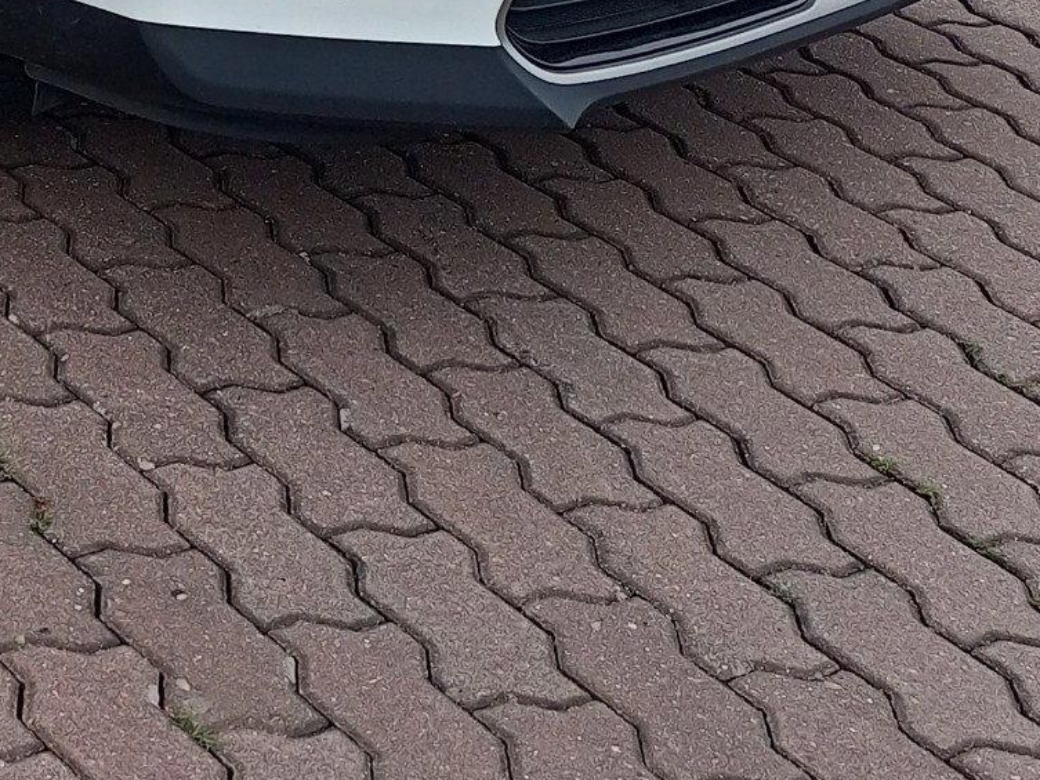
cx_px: -315
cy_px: -146
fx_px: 2554
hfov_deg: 20.9
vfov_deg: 16.7
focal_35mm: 85
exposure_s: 1/1091
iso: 103
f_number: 1.79
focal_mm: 4.69
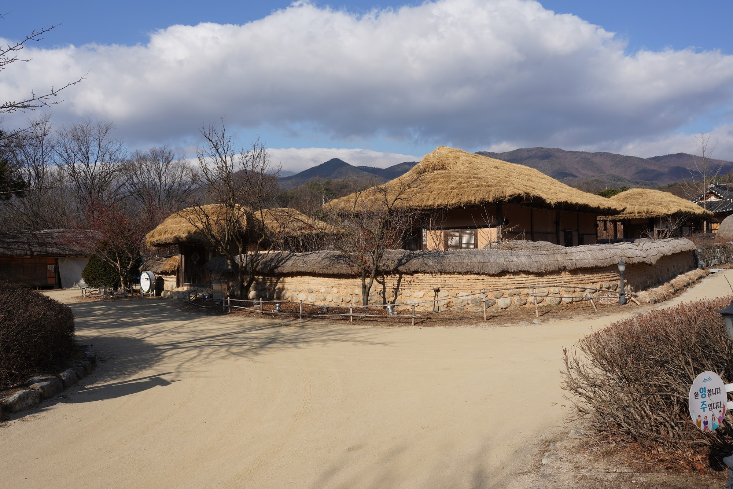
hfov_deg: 65.5
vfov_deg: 46.4
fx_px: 570
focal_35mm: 28
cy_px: 244
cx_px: 366
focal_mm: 28
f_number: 16
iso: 100
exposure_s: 1/100
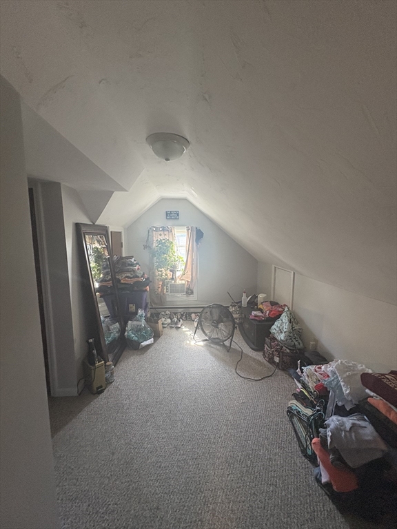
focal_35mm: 14
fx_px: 214
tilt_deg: -5.2
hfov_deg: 85.7
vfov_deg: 102.1
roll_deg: -0.3
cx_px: 198
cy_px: 264
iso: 320
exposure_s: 1/60
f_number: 2.2
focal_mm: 2.22
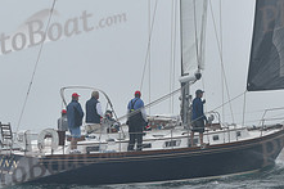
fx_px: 1450
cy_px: 84
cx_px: 194
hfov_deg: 11.2
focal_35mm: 184
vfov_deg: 7.5
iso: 250
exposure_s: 1/800
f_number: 11
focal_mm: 70
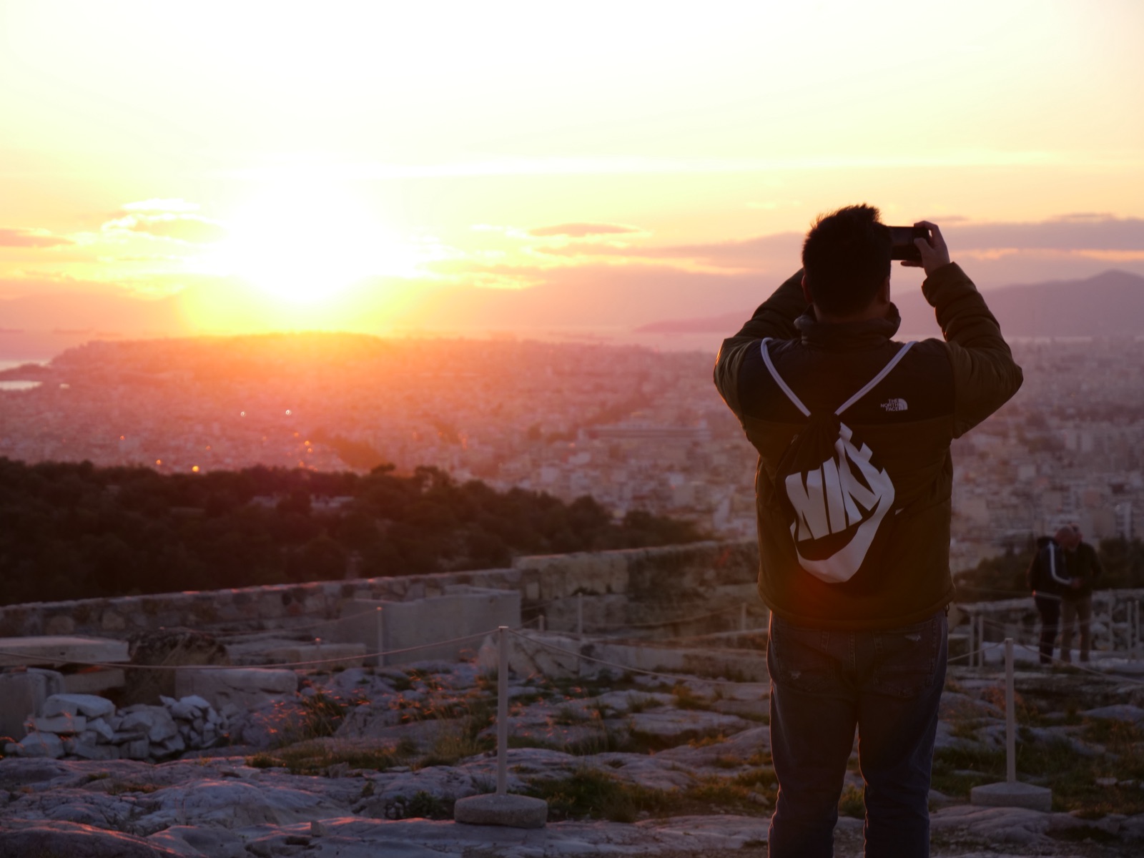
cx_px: 572
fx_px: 3437
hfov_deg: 18.9
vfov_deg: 14.2
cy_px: 429
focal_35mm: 104
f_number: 4
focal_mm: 52
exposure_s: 1/125
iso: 100
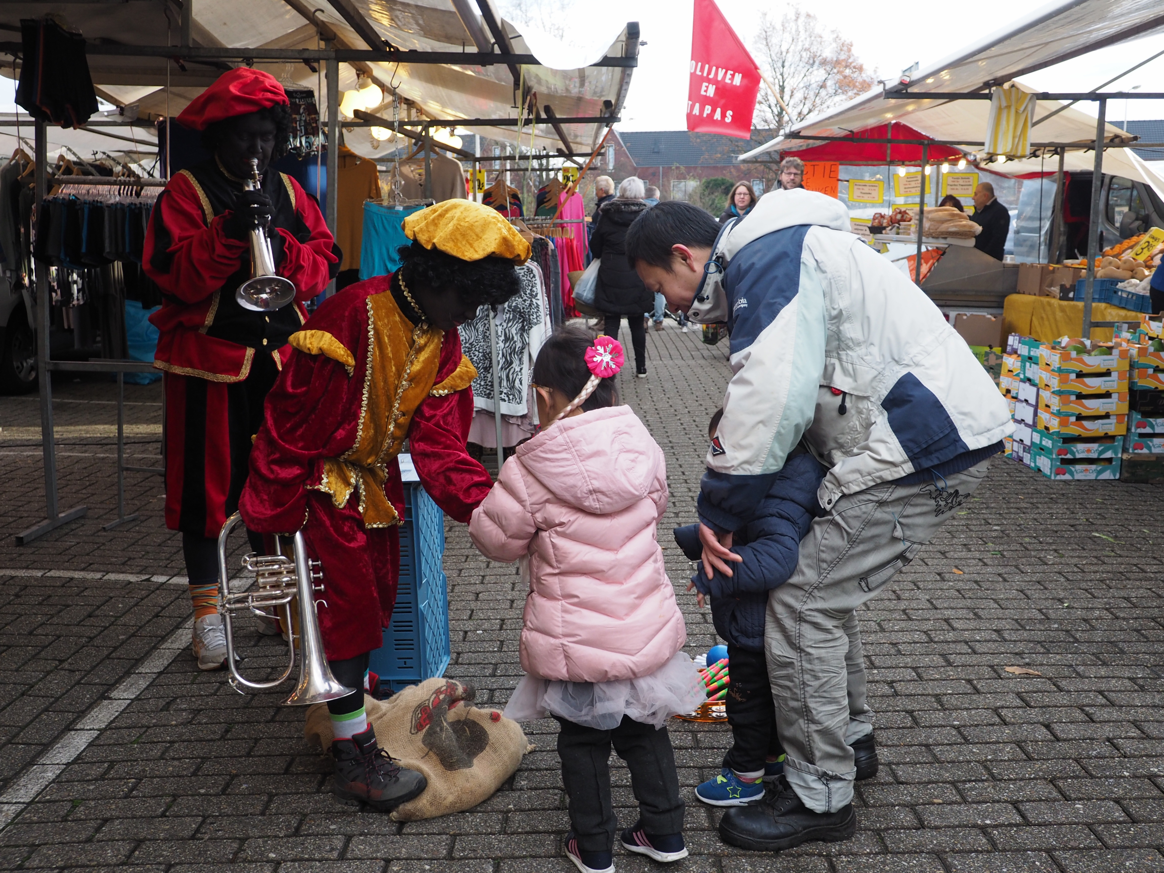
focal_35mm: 38
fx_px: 1278
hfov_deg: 49.0
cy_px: 436
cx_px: 582
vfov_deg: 37.7
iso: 640
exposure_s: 1/200
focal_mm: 19
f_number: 4.5
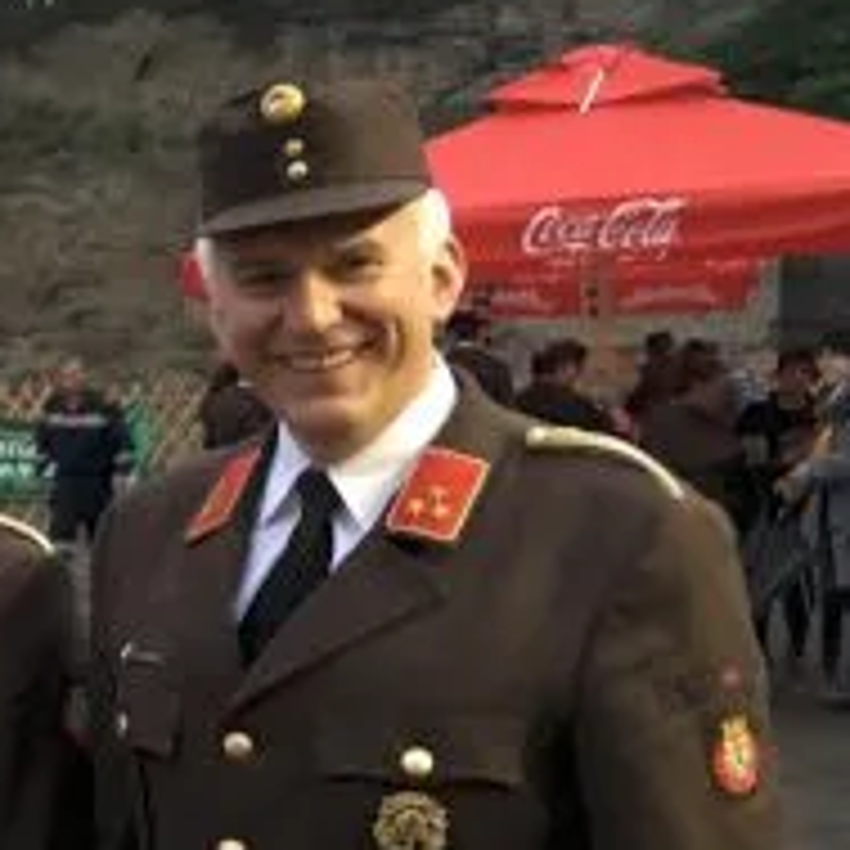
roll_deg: +0.3
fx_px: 2445
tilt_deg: -6.6
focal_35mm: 88
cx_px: -495
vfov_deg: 19.6
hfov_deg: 17.4
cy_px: 600
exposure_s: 1/17
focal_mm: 4.15
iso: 400
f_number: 2.2
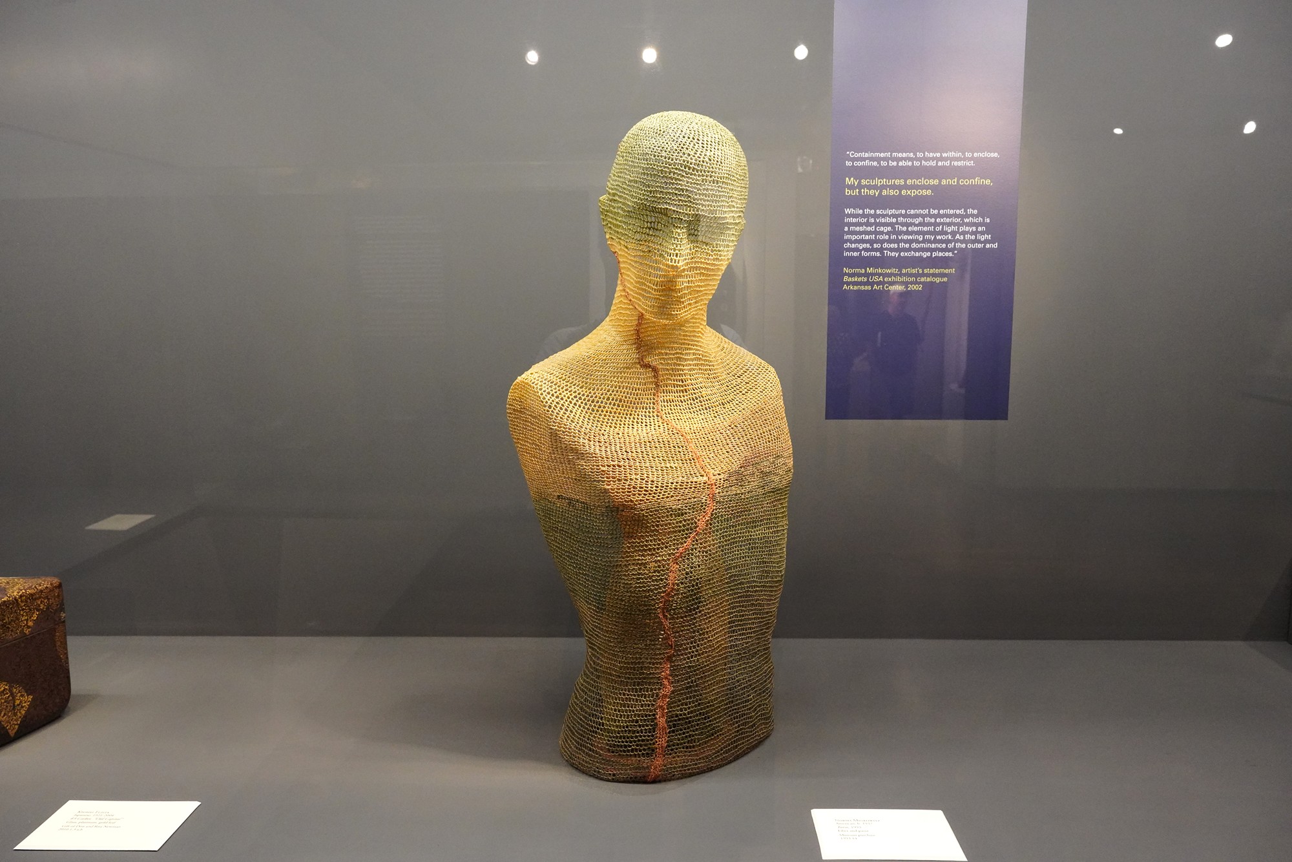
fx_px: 1041
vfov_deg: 45.0
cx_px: 646
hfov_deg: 63.7
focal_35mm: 29
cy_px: 431
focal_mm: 29
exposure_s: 1/100
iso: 8000
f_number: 8
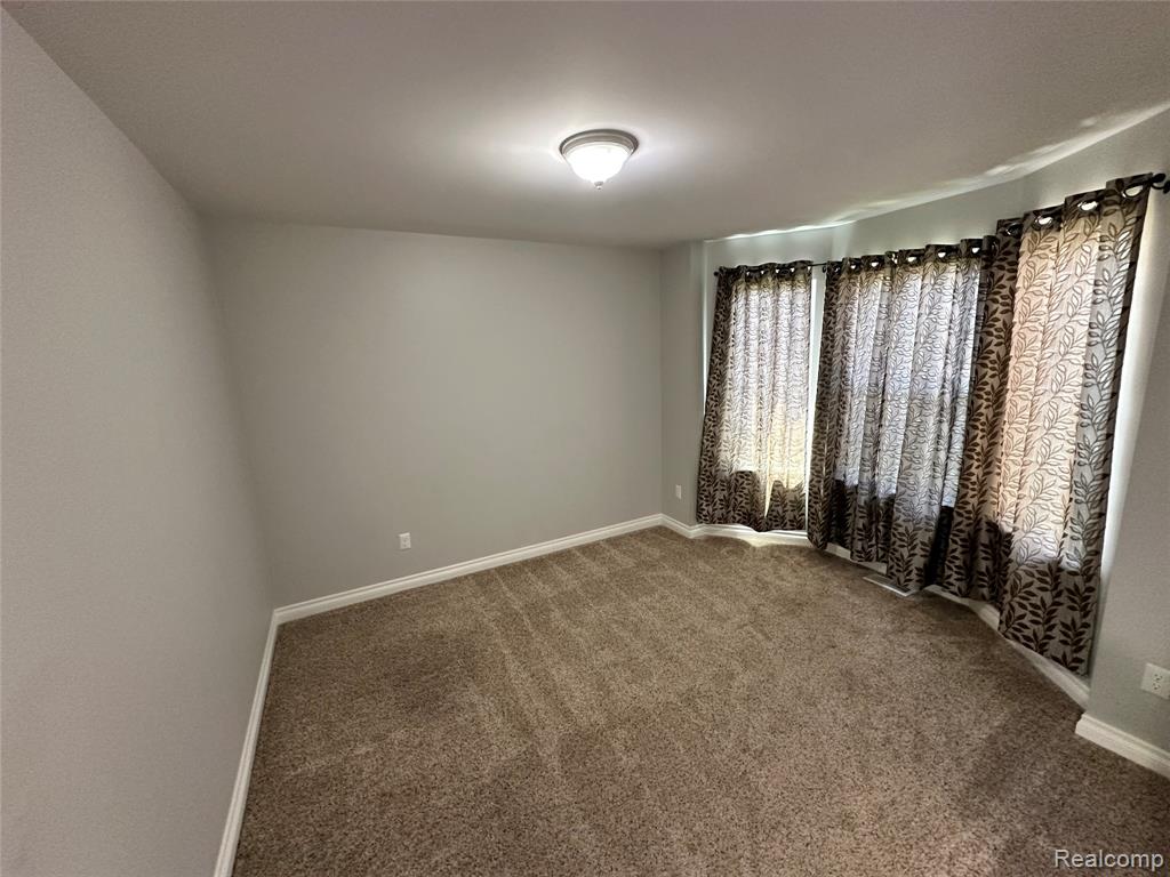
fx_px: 473
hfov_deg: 102.1
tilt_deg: -9.9
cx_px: 585
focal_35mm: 14
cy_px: 438
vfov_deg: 85.7
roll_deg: +2.4
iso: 320
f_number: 2.2
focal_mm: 2.22
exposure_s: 1/60
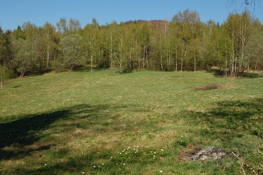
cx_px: 132
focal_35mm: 39
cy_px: 88
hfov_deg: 49.6
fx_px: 285
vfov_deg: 34.2
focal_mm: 26
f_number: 10
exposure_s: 1/250
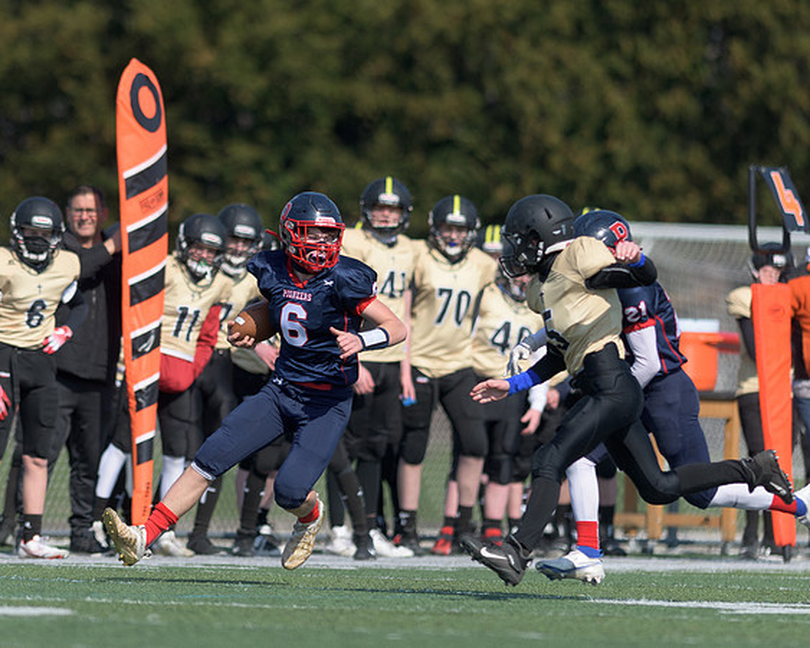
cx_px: 334
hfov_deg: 3.6
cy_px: 207
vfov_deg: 2.9
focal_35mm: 536
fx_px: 12855
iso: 200
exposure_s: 1/5000
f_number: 2.8
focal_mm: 300
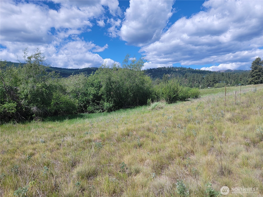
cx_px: 132
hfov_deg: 71.6
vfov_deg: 56.8
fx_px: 182
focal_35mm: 24
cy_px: 98
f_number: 1.8
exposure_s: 1/1222
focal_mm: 6.7
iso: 16
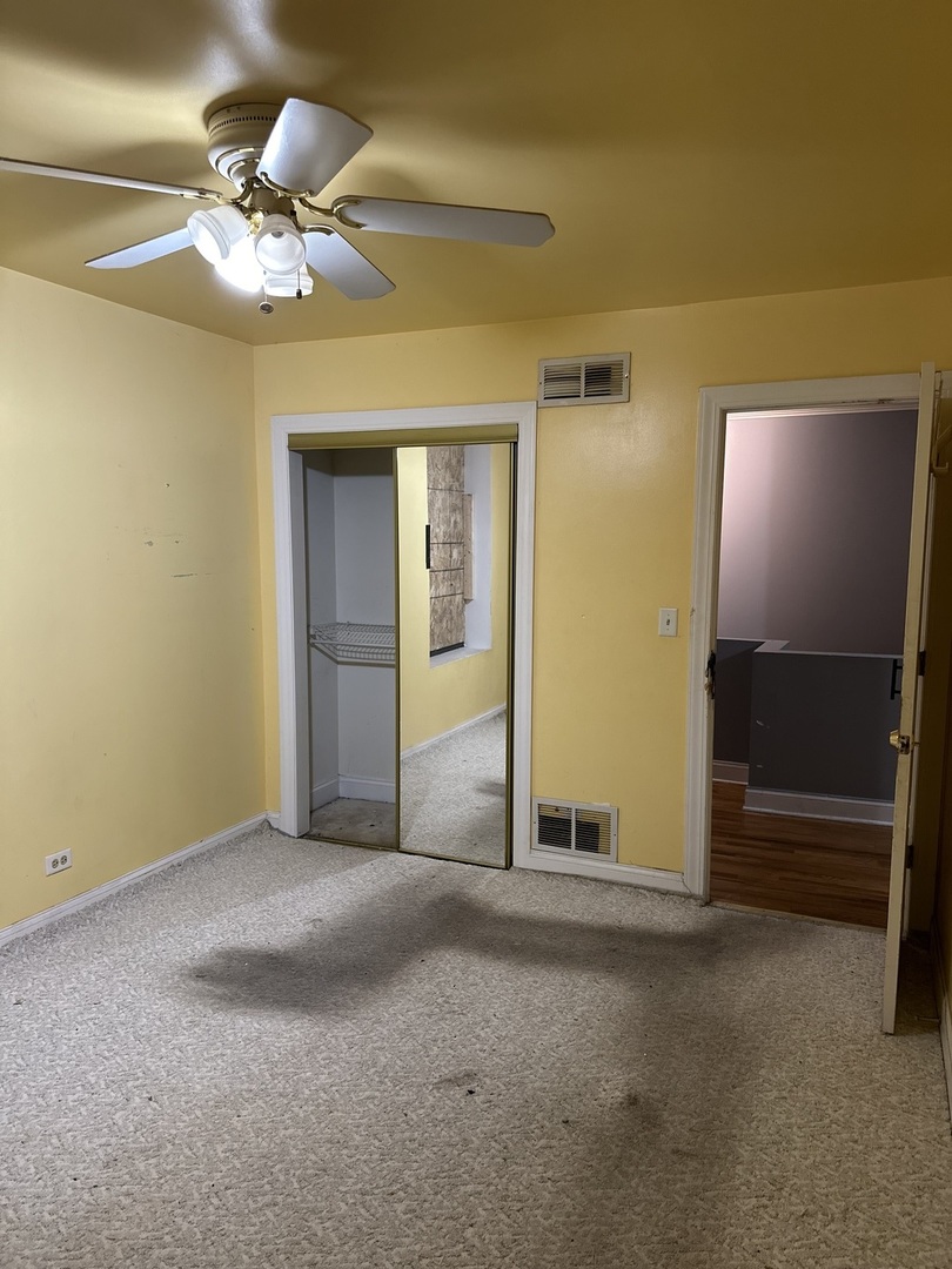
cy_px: 634
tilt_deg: -5.8
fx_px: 880
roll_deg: -0.6
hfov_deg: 56.8
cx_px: 476
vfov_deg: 71.6
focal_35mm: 24
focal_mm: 6.86
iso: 500
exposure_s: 1/60
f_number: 1.78
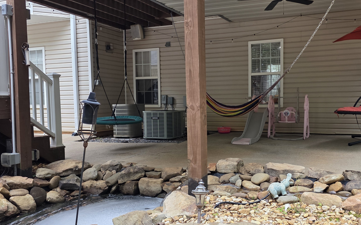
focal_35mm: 34
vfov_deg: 37.2
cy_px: 125
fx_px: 335
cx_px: 234
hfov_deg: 55.8
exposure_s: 1/180
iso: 125
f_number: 1.7
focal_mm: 6.3
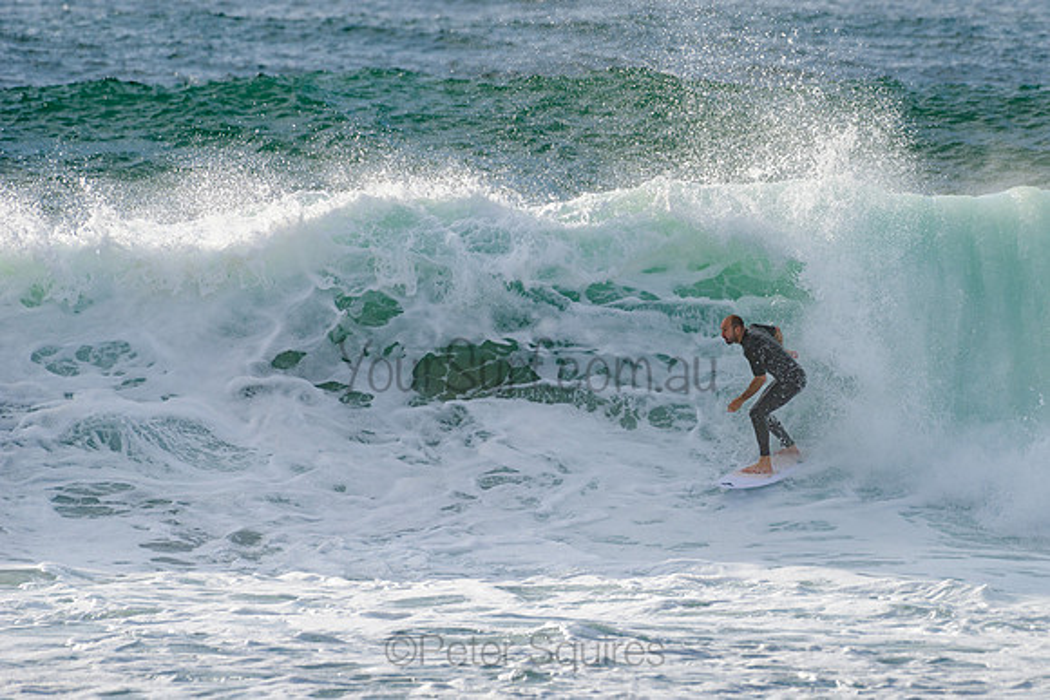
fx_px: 17862
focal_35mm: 612
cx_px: 643
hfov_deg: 3.4
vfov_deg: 2.2
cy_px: 350
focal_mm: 500
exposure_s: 1/2000
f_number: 5.6
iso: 280
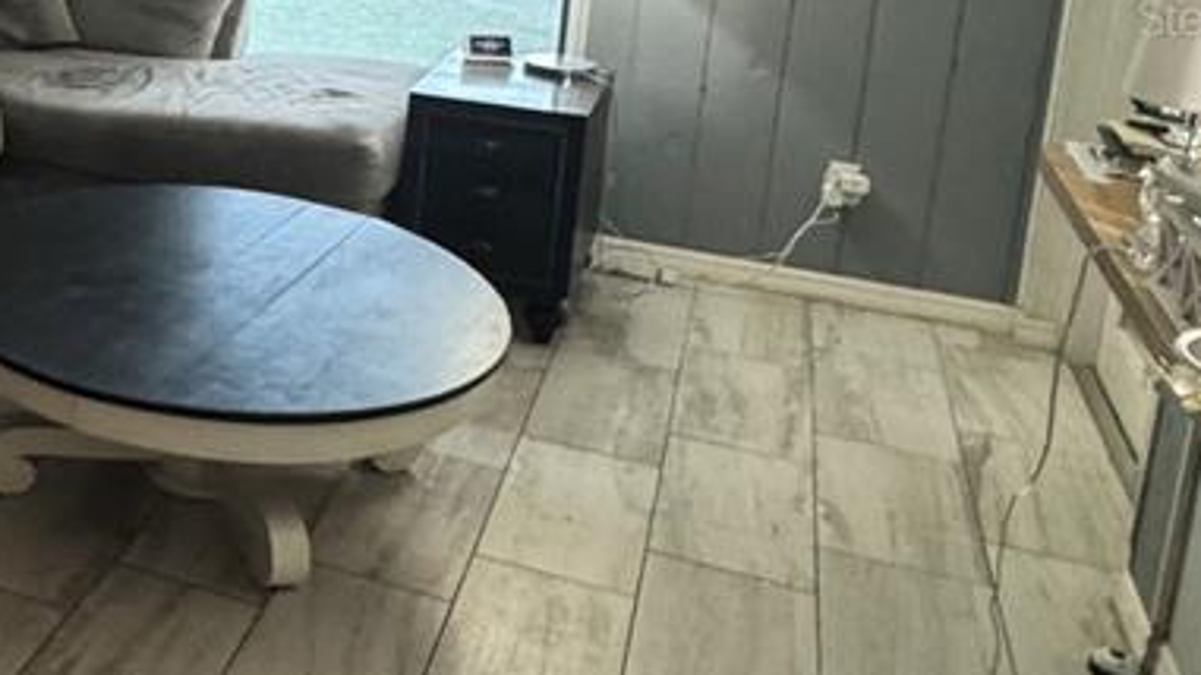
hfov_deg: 37.3
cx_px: -57
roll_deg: -1.3
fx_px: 1528
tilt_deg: -11.3
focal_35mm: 48
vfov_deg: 23.9
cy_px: 16
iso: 640
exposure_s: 1/60
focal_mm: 2.22
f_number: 2.2
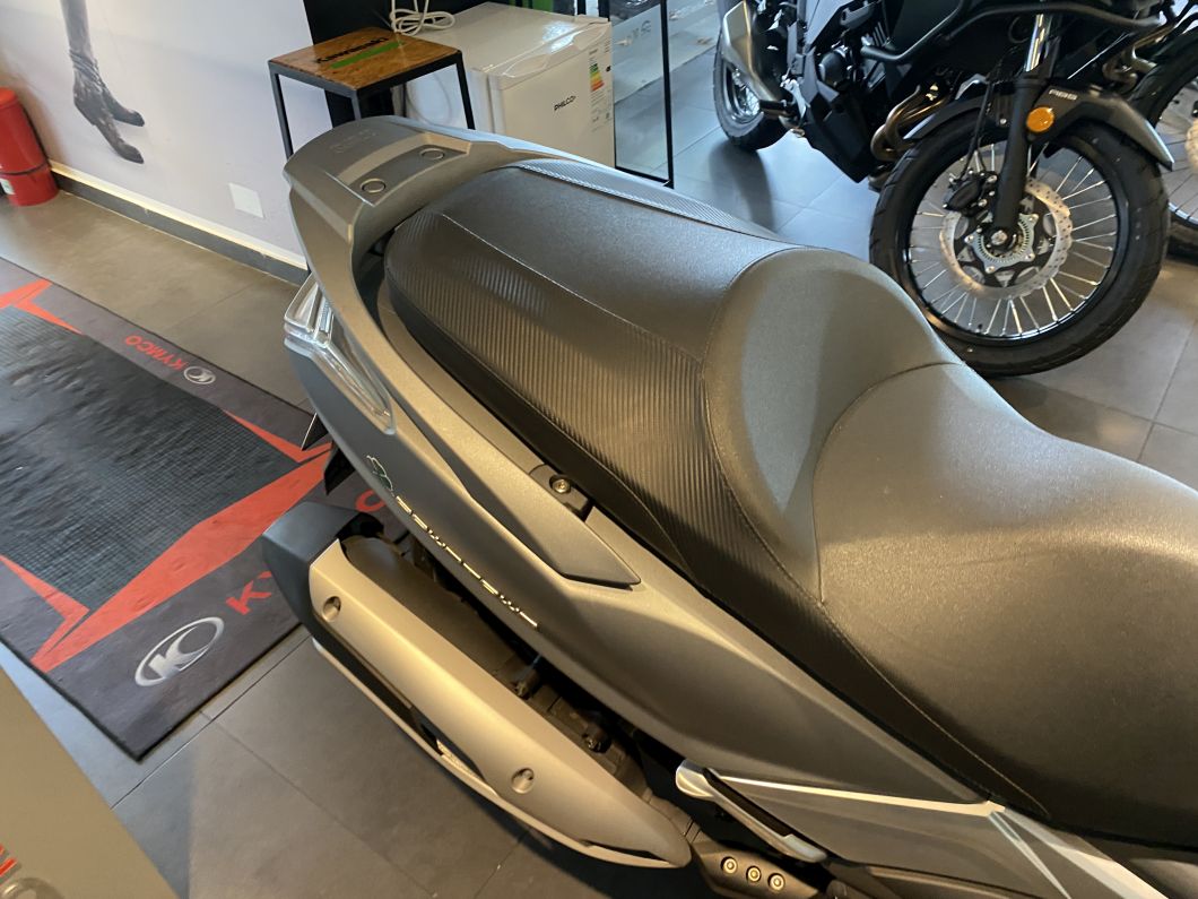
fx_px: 900
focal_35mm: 26
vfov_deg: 53.1
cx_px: 599
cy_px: 450
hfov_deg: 67.3
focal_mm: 4.25
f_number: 1.8
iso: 320
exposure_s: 1/50
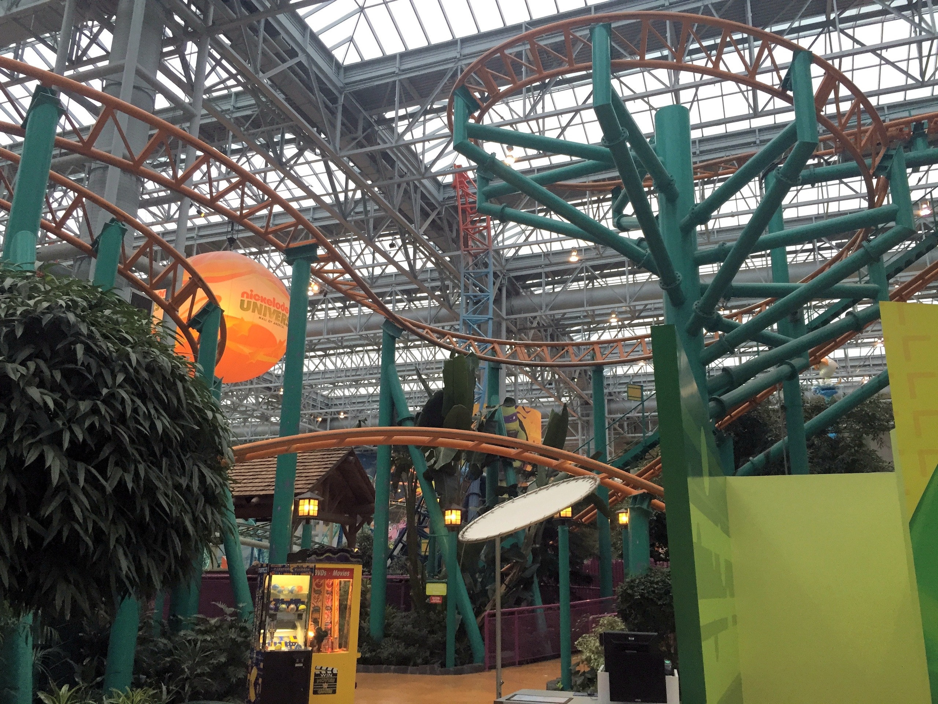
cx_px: 469
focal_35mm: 29
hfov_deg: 61.7
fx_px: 786
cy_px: 352
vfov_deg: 48.2
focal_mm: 4.15
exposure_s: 1/30
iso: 40
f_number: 2.2
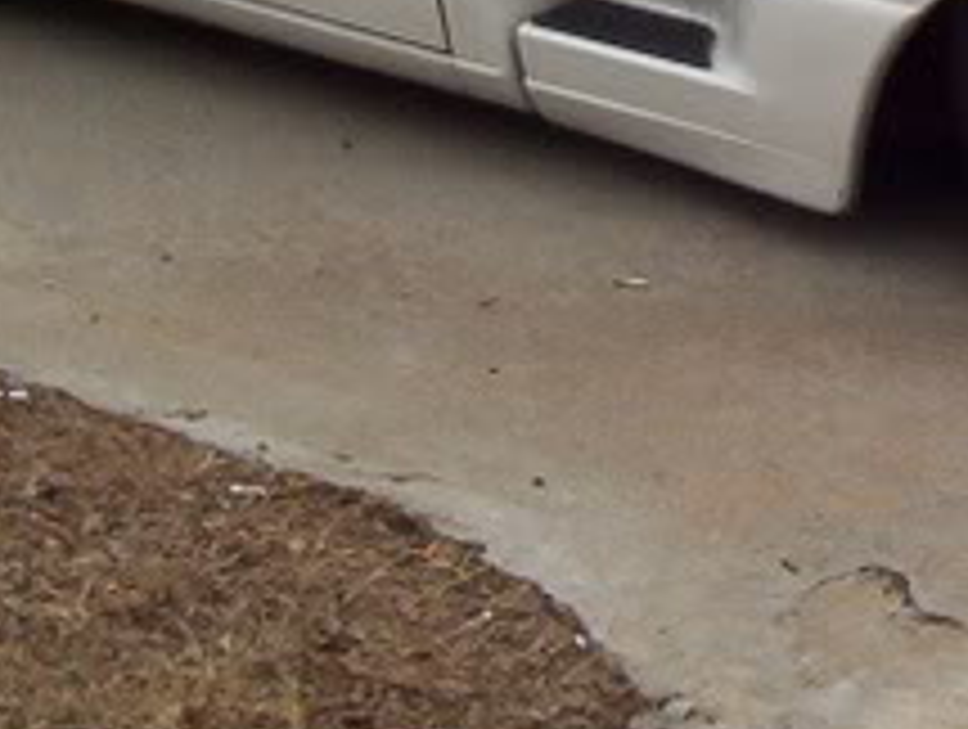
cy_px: -112
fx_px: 3753
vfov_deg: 10.9
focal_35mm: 134
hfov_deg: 14.5
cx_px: 900
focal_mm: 5.54
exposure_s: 1/333
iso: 100
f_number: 5.24
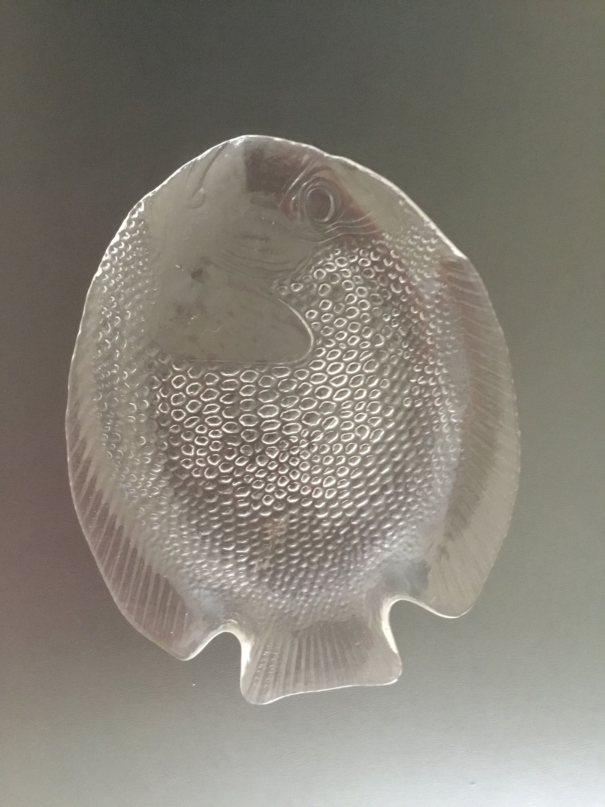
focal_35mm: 31
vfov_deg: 58.4
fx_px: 722
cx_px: 302
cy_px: 404
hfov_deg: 45.4
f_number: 2.4
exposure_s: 1/17
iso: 500
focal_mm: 3.3
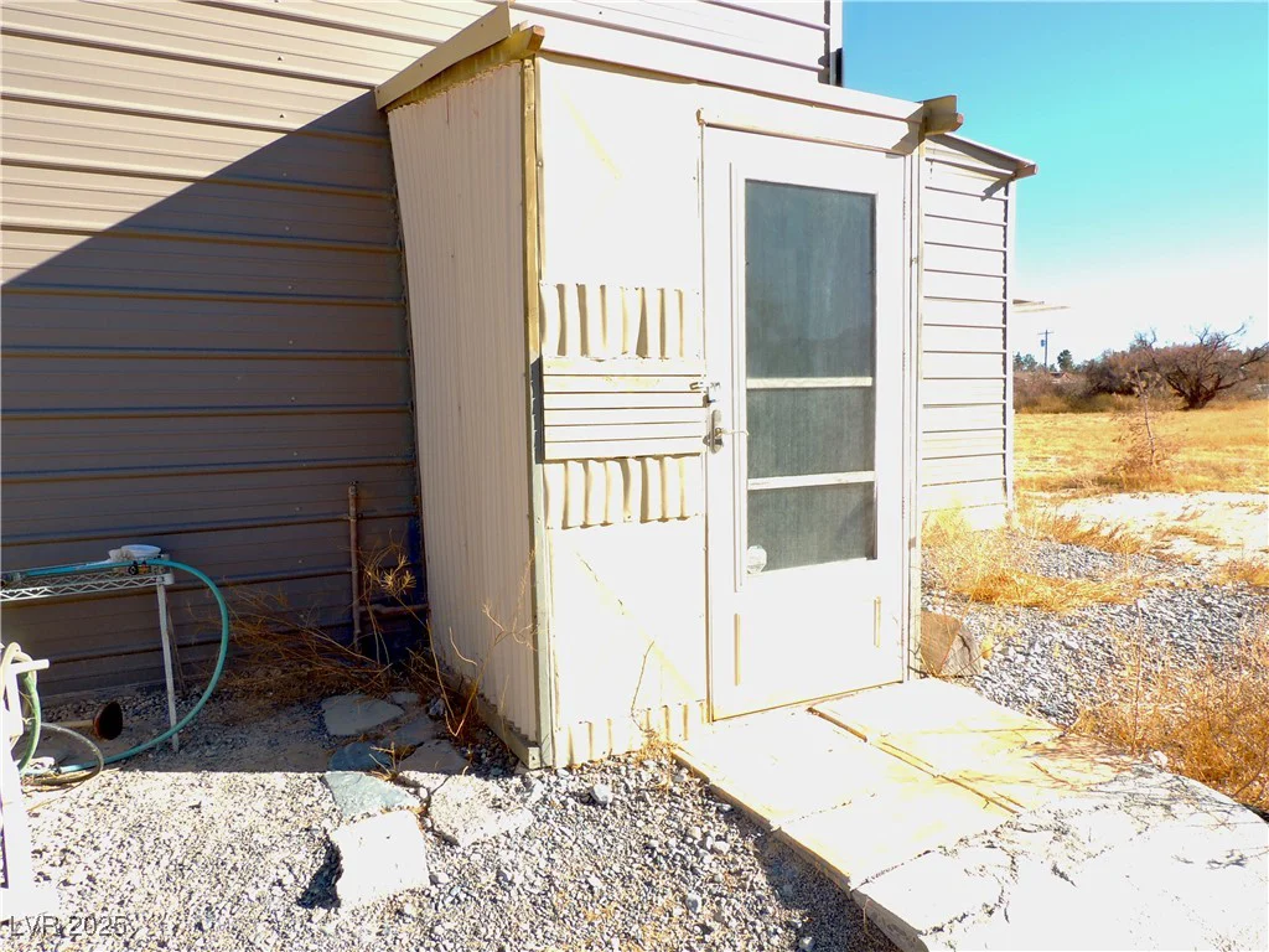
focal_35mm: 24
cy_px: 476
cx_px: 634
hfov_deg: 71.6
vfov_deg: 56.8
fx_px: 880
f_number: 8.3
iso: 100
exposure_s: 1/60
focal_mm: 4.3
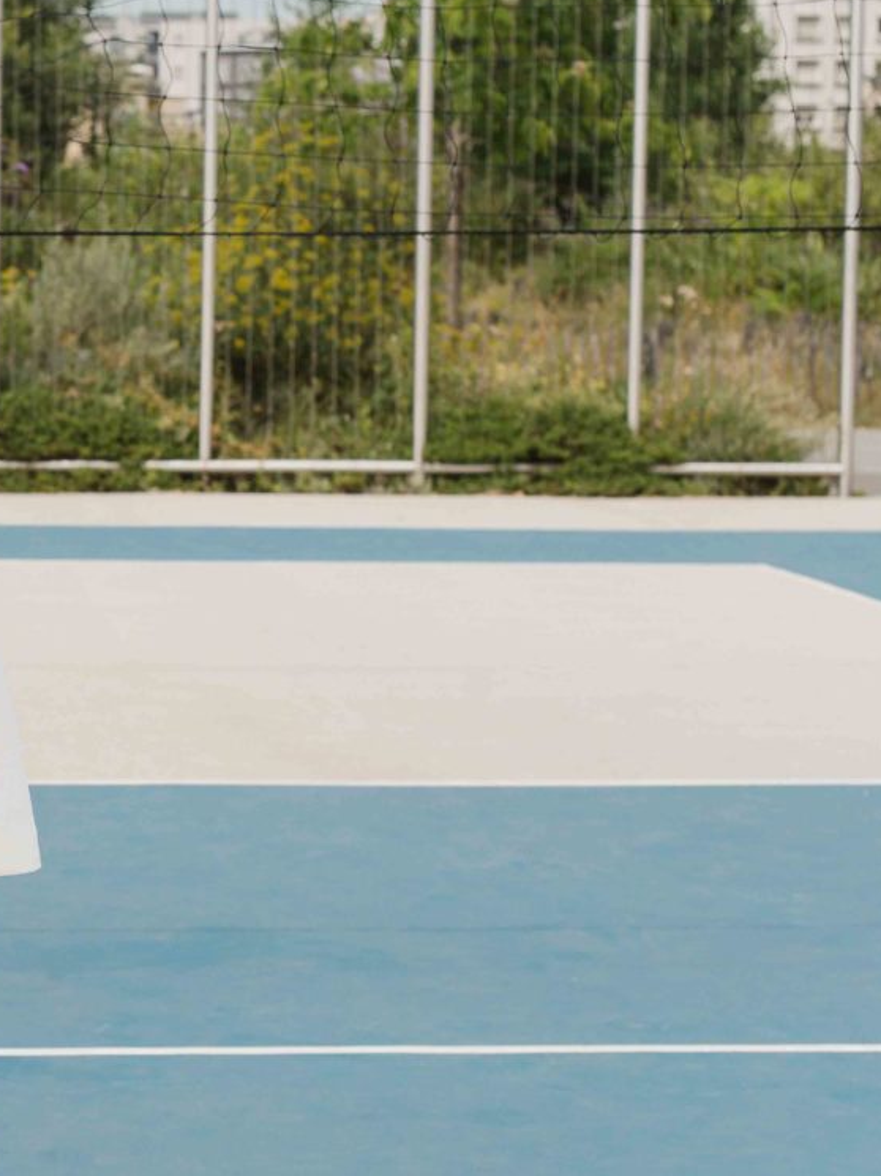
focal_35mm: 93
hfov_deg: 15.4
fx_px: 3159
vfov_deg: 21.1
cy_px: 473
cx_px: -148
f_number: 5.6
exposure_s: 1/1250
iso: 80
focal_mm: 50
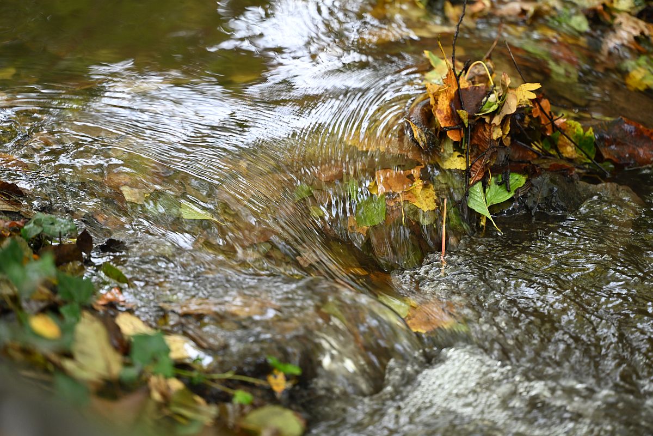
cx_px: 326
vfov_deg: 13.0
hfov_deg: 19.5
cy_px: 218
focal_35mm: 105
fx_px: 1904
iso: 640
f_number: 2.8
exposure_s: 1/125
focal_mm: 105
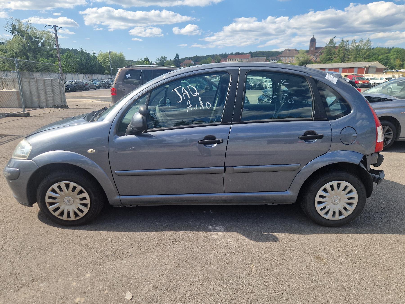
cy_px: 152
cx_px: 202
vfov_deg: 58.9
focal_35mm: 23
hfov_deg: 73.9
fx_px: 269
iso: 50
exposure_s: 1/1111
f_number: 1.8
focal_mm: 5.4
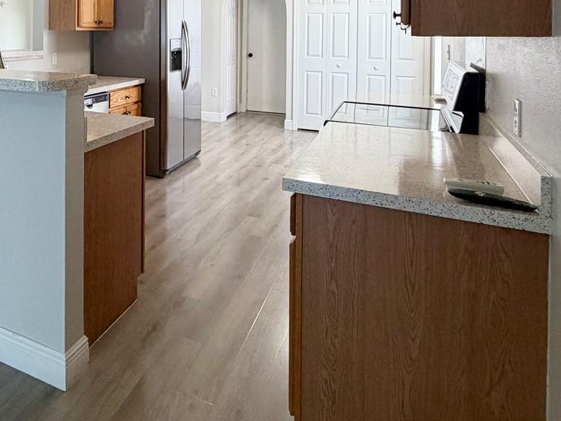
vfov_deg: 42.7
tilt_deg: -1.0
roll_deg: +0.2
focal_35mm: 30
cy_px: 39
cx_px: 131
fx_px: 486
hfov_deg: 56.6
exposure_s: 1/60
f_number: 2.2
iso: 250
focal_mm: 2.22
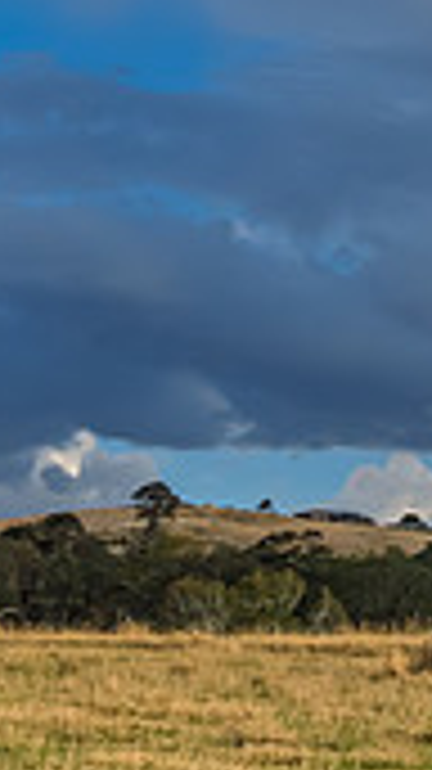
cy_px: 34
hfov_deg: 10.2
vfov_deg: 17.9
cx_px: 486
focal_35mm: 117
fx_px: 2386
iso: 500
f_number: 8
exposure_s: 1/2000
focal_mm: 22
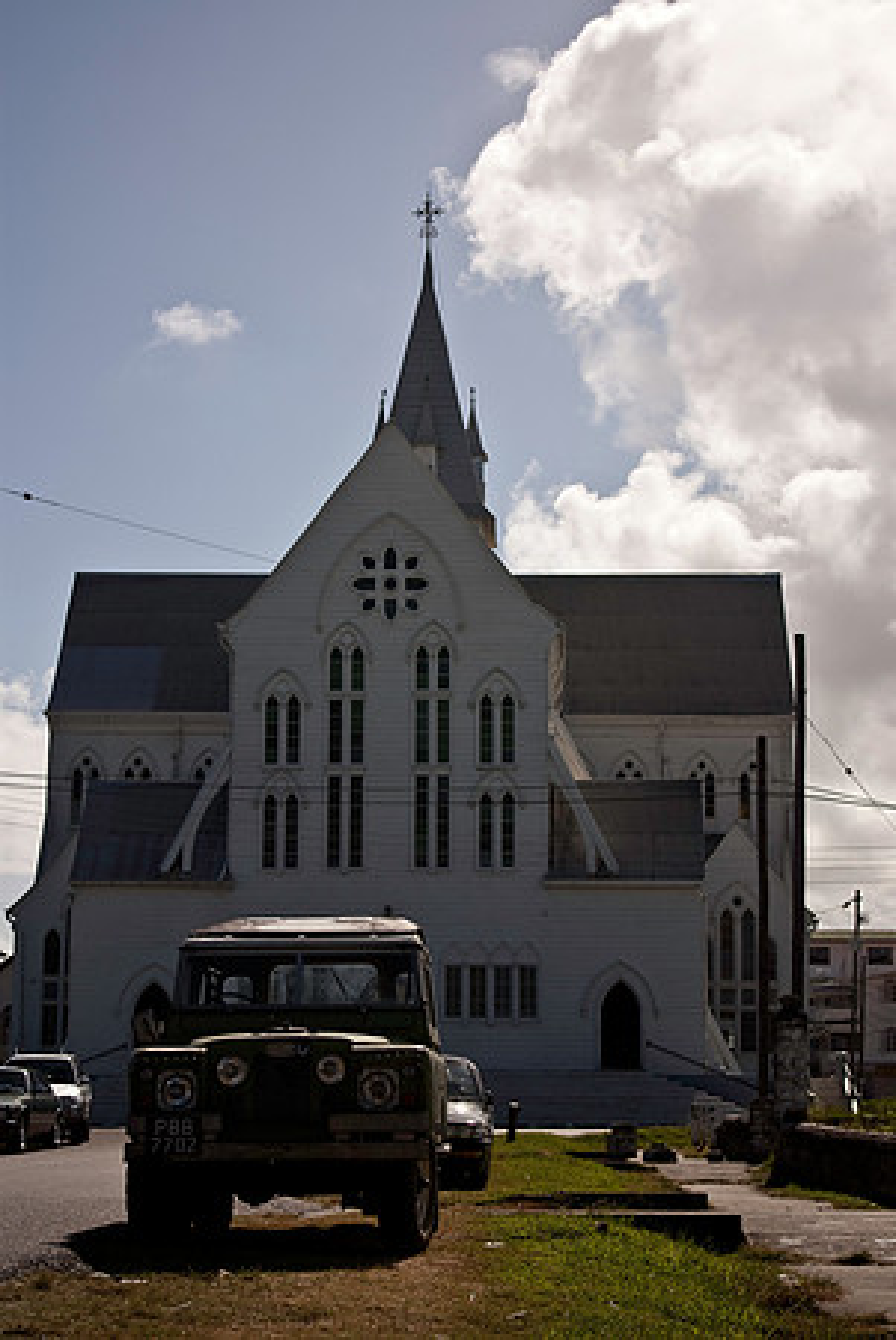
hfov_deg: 21.1
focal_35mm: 64
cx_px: 448
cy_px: 670
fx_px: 2402
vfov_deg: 31.2
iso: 100
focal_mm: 43
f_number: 4.5
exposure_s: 1/1250
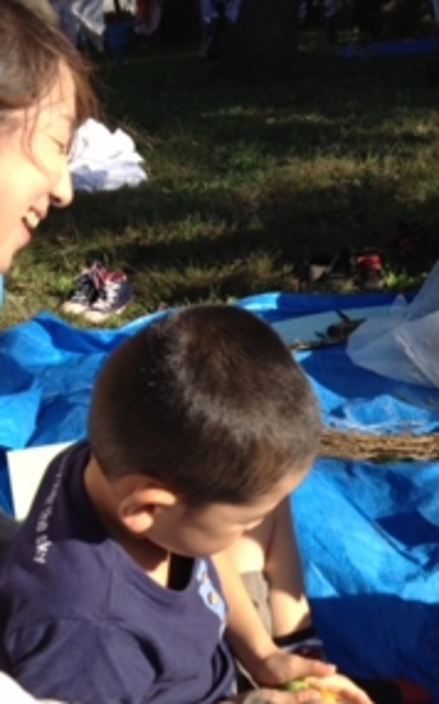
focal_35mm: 52
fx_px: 996
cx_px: 286
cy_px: 356
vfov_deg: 38.9
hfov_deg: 24.8
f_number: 2.4
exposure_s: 1/1022
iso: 50
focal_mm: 4.28
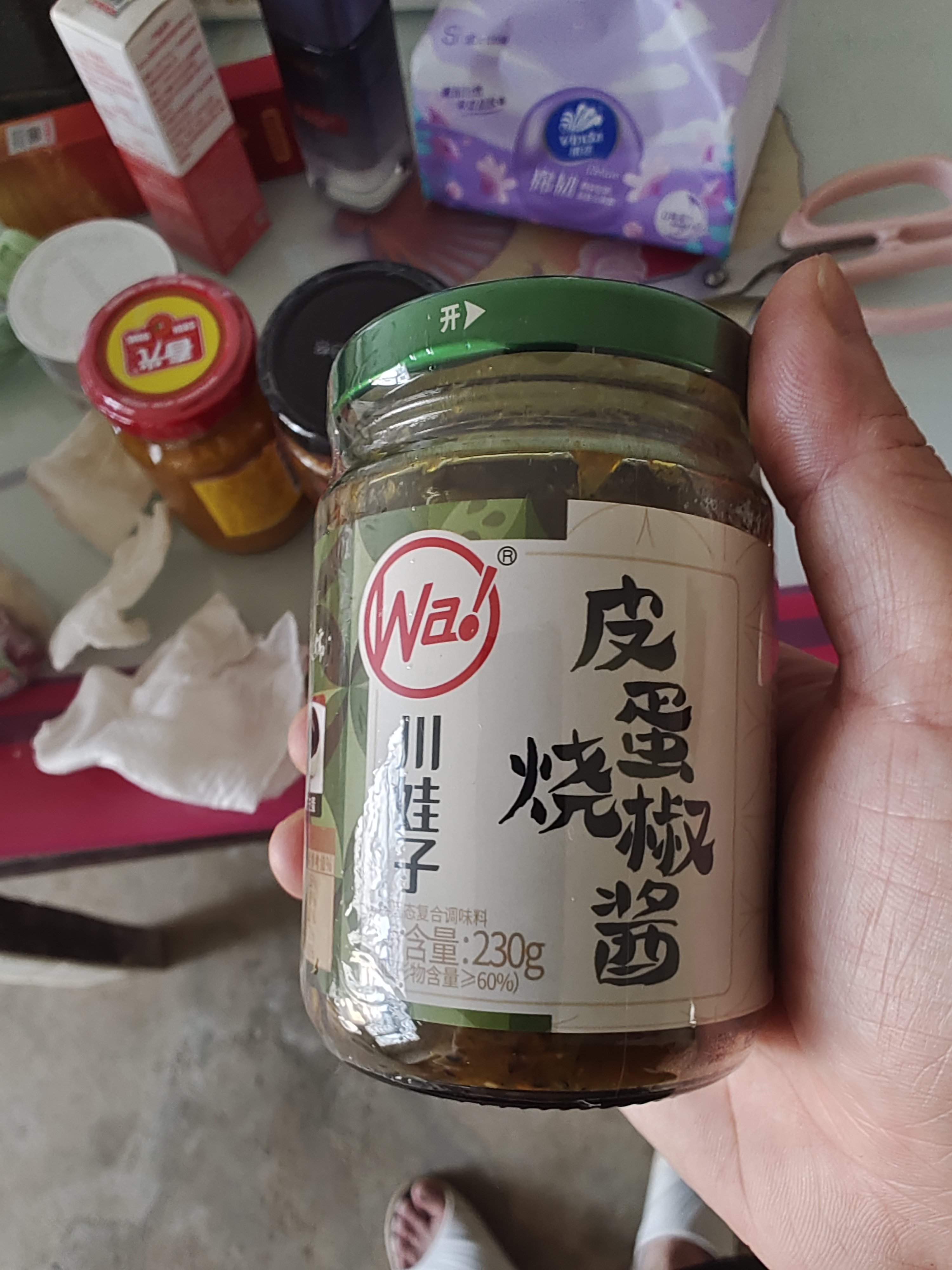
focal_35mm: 23
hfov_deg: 58.9
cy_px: 635
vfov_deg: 73.9
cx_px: 476
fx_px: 843
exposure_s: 1/33.3
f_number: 2.2
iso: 263
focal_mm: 2.59
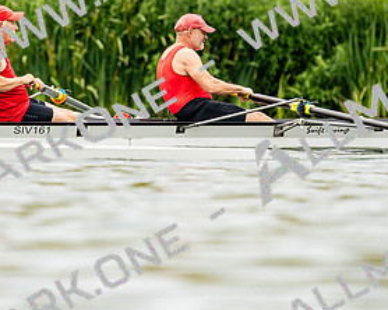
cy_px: 73
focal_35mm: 1175
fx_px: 13483
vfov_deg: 1.3
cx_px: 135
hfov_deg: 1.6
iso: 500
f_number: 6.3
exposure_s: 1/2000
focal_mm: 600
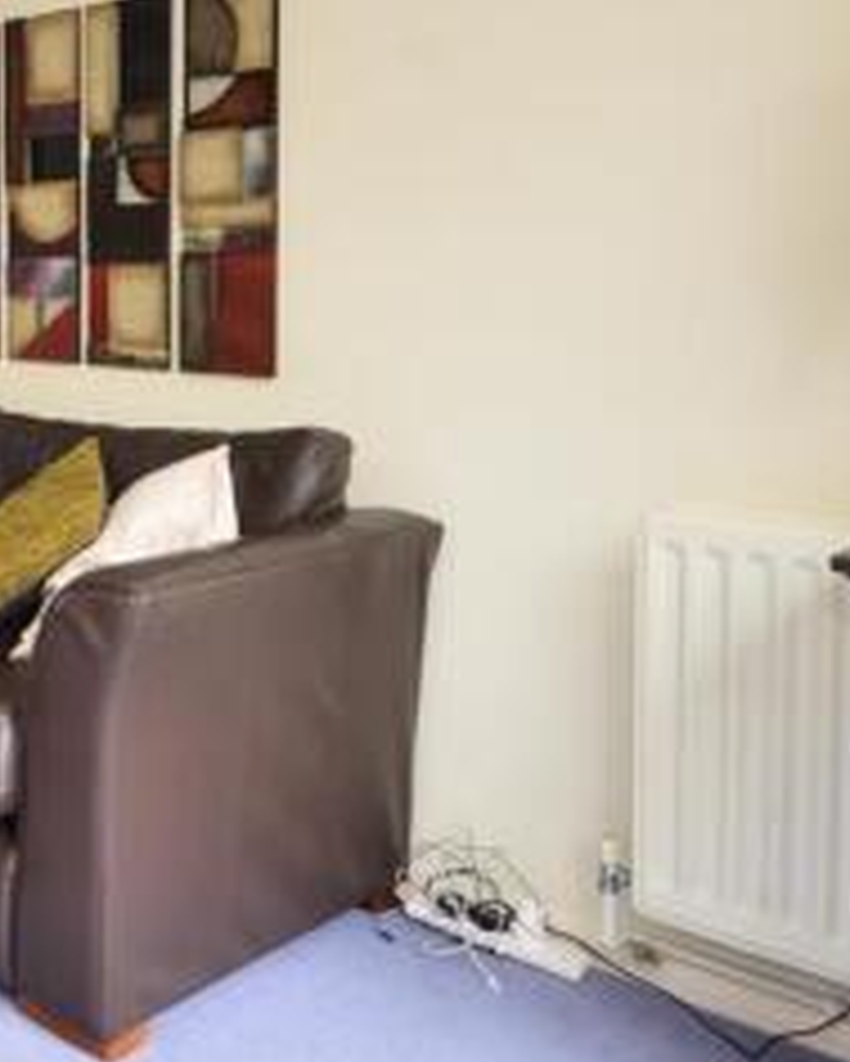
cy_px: 252
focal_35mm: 39
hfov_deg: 29.5
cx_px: -297
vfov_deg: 45.1
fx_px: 1226
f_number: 11
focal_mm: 10
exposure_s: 1/5
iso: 640
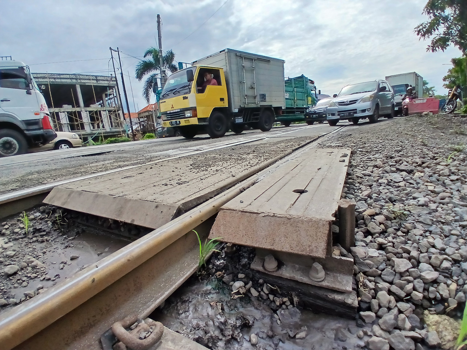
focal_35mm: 17
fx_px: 229
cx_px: 234
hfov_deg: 91.0
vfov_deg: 74.7
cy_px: 175
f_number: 2.2
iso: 50
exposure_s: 1/1664
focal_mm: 1.4
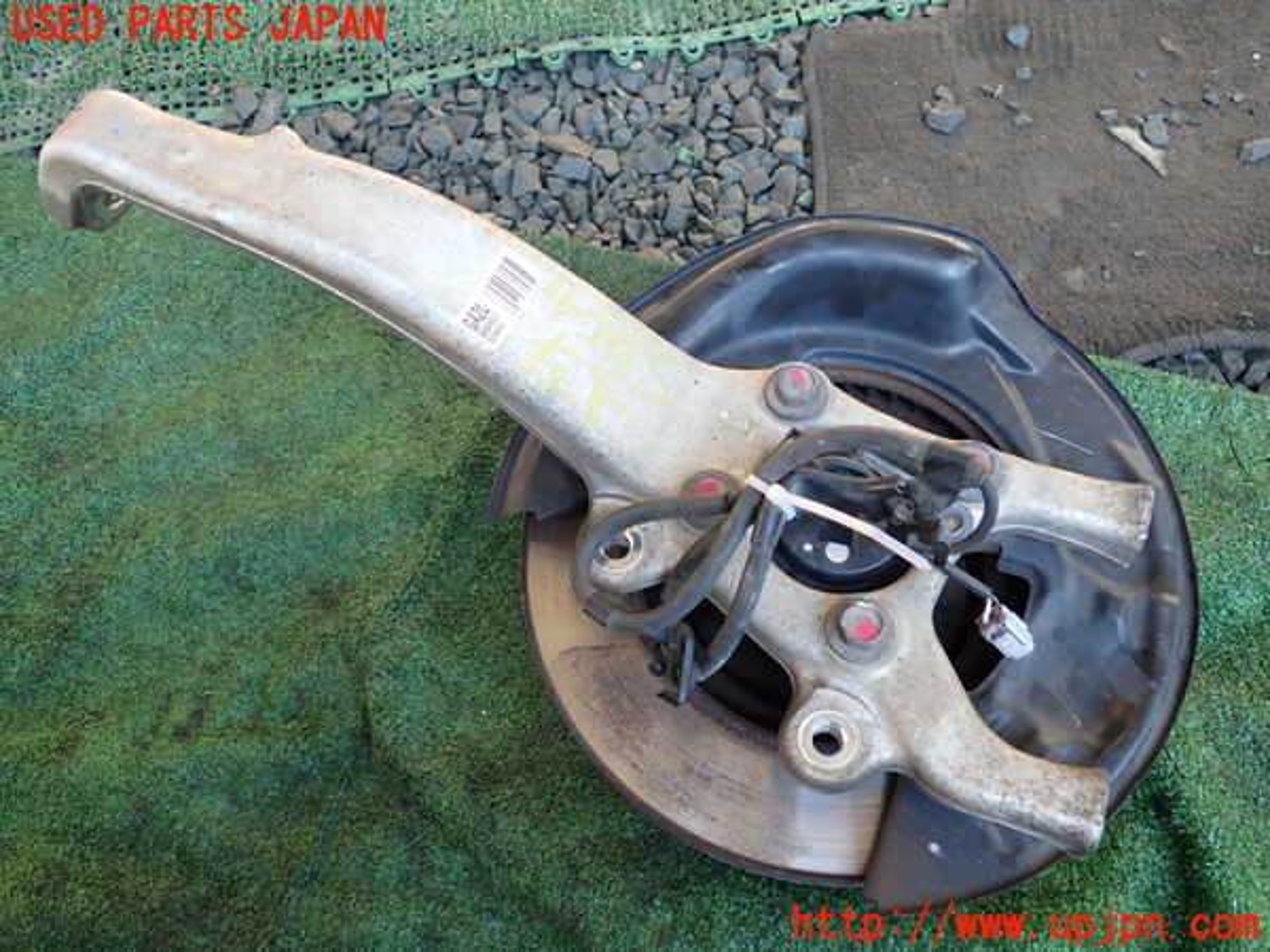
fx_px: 1101
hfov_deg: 60.0
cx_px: 635
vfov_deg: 46.8
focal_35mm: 30
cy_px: 476
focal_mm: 5.4
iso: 200
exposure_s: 1/125
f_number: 2.3
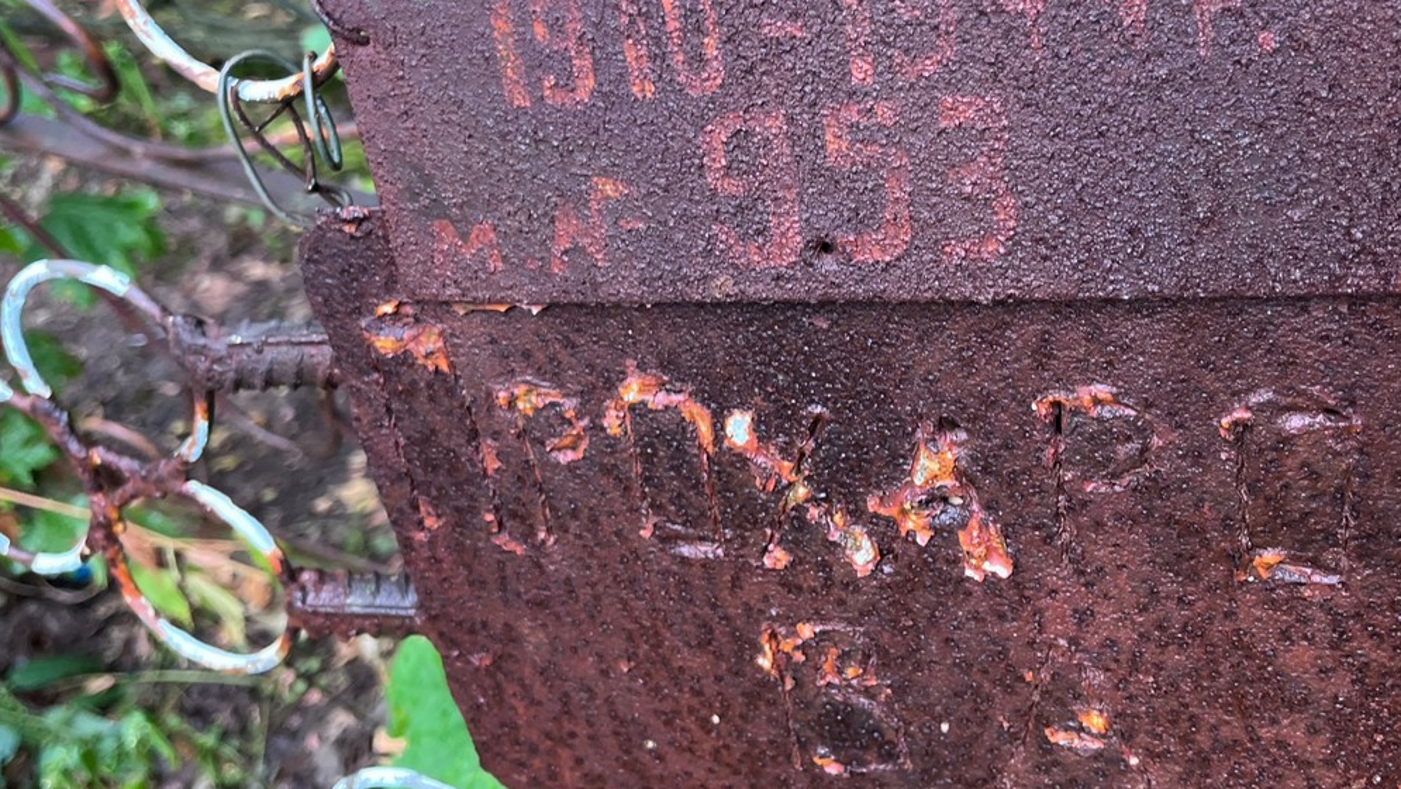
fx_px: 1523
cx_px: 821
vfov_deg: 29.0
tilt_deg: -39.9
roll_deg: +16.5
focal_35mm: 41
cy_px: 321
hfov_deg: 49.2
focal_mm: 5.1
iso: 125
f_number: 1.6
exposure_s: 1/116
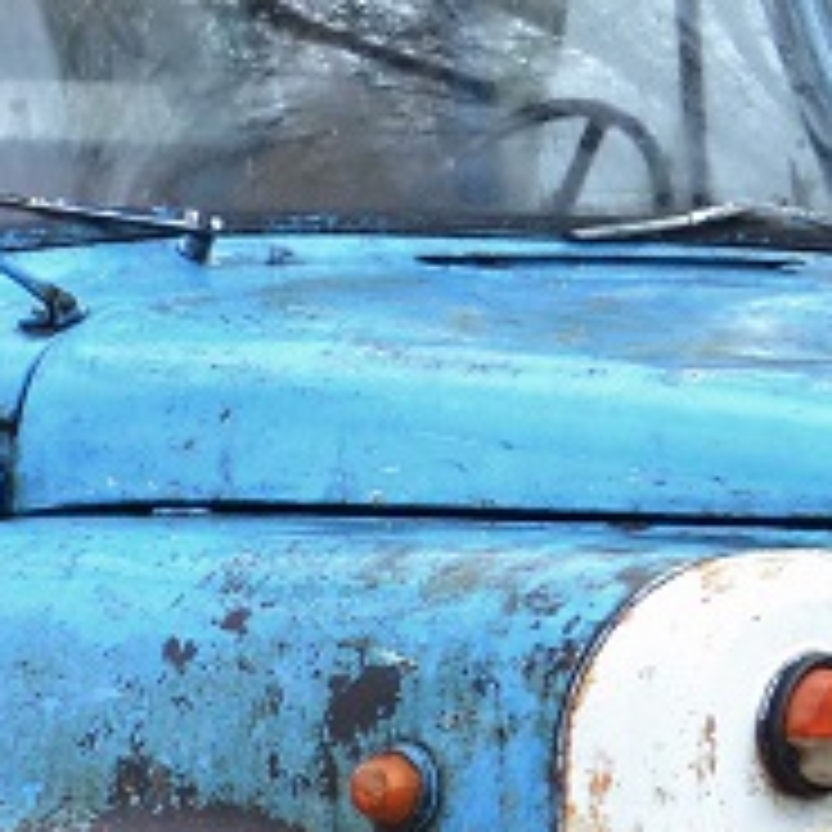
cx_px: -126
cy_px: 693
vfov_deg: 6.0
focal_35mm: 290
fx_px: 7879
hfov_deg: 6.0
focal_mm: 35
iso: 560
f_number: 5
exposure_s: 1/500
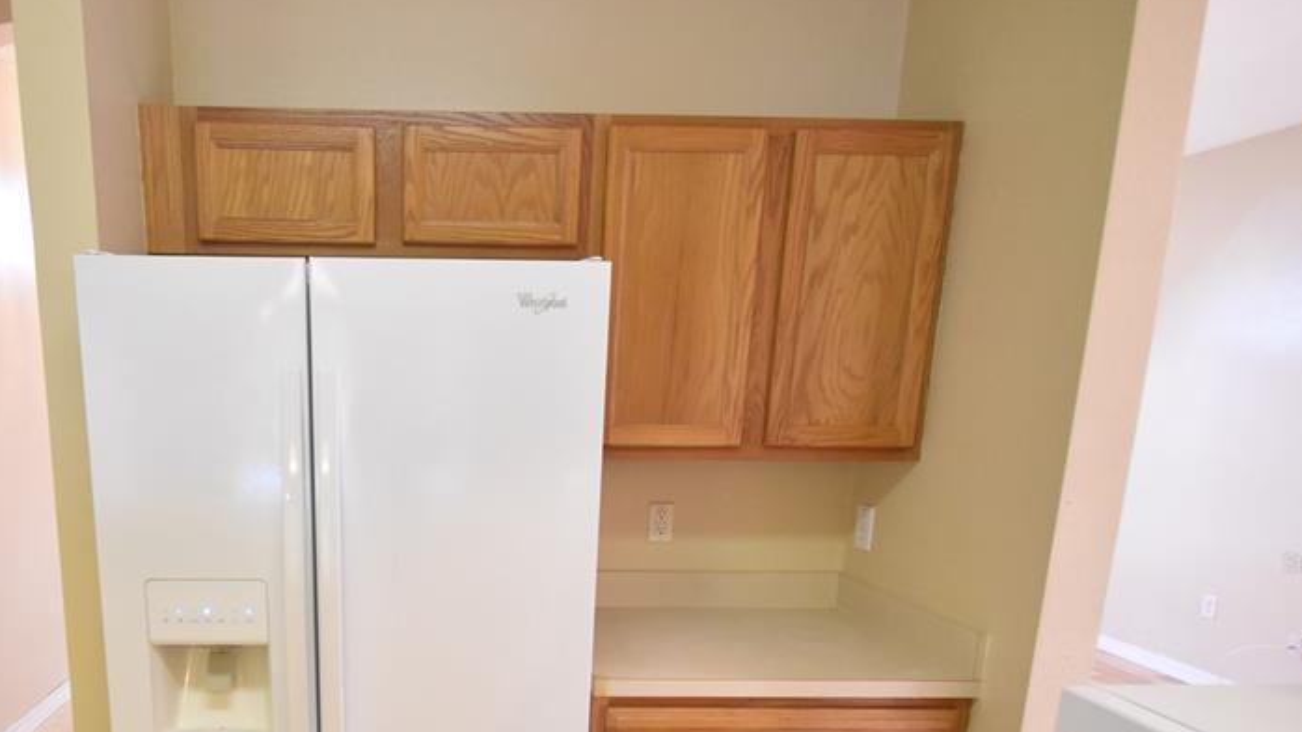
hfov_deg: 76.3
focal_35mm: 23
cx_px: 436
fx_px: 794
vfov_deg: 47.4
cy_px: 563
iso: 2500
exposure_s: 1/60
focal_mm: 10
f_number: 3.5
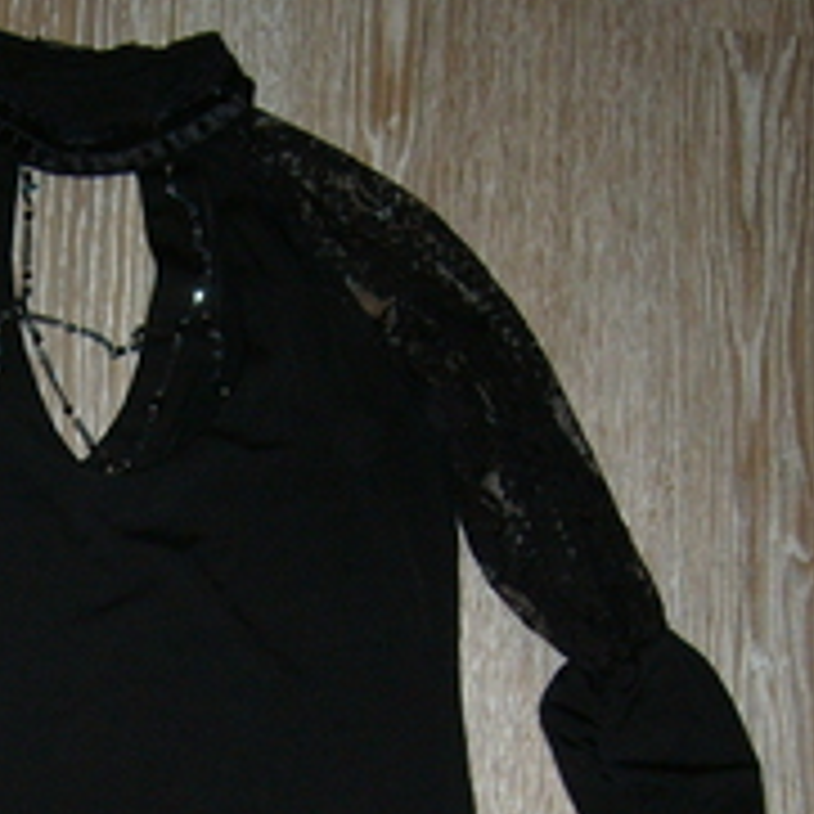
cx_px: 72
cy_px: 742
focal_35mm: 77
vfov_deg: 21.9
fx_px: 2049
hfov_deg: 21.9
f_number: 2.8
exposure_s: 1/60
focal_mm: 5.8
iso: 100
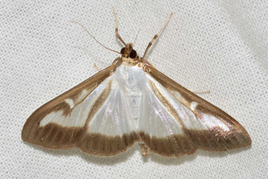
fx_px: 1117
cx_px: 134
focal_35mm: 150
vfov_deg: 9.1
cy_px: 90
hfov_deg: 13.7
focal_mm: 100
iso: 100
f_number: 20
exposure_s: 1/200
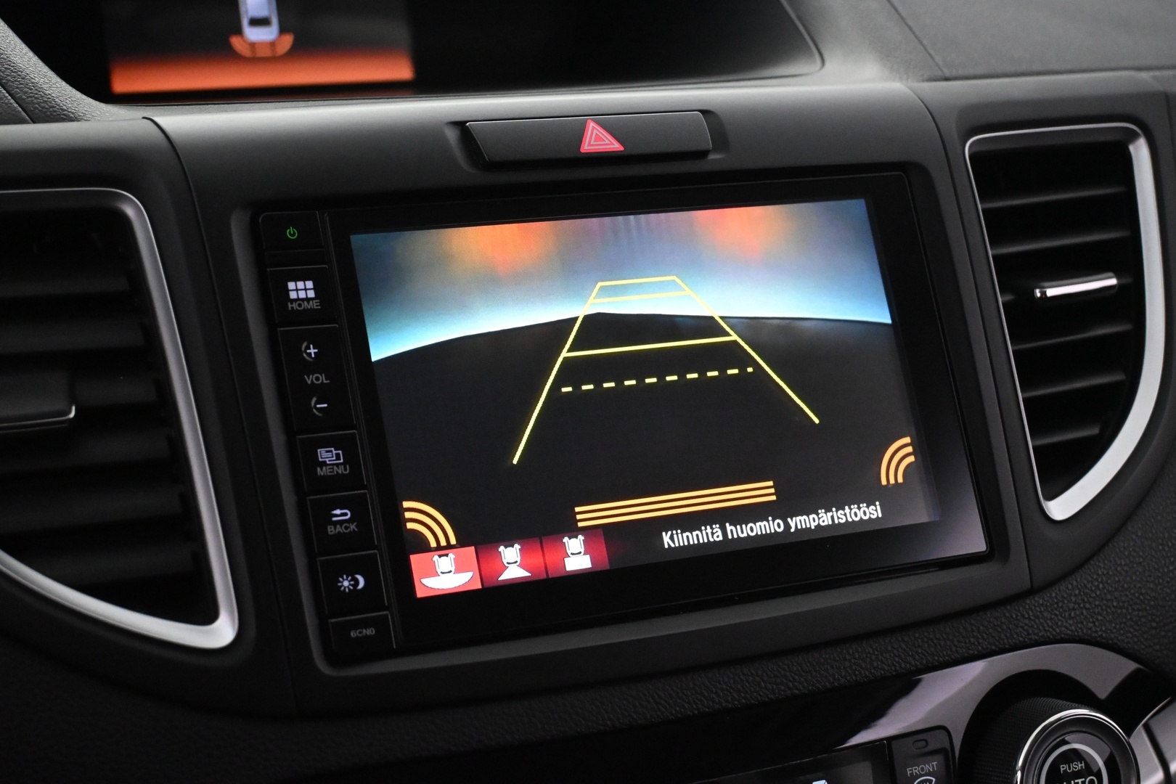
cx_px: 588
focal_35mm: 64
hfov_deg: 31.2
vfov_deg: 21.1
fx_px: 2107
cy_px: 392
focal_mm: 43
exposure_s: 1/60
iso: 5600
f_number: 6
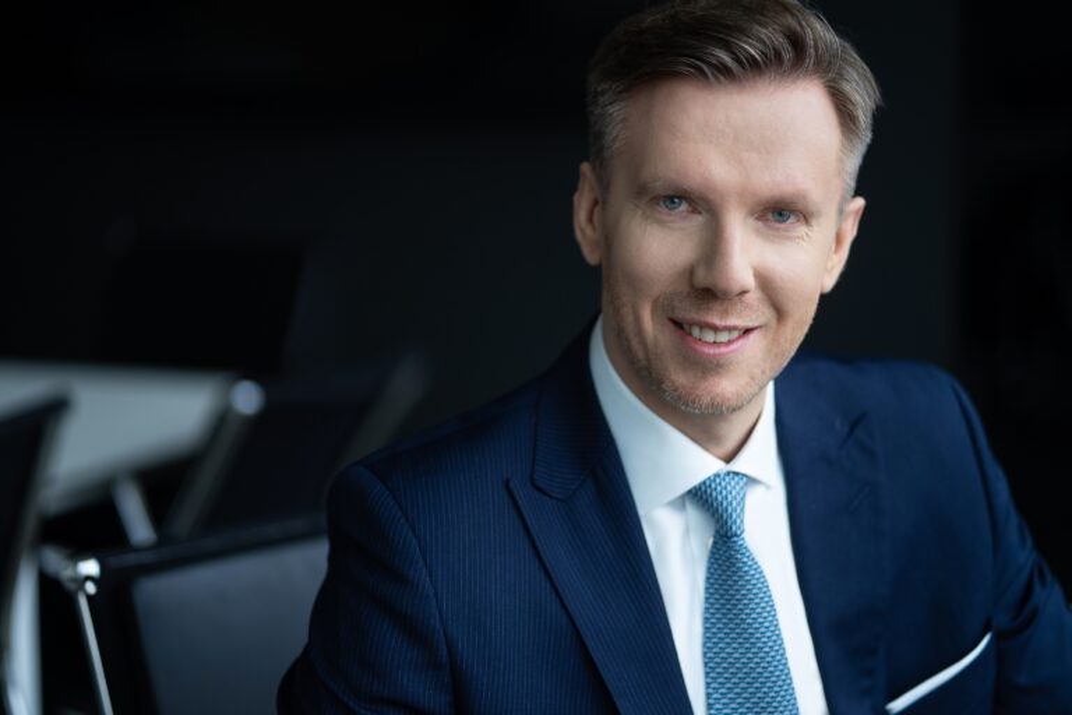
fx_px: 2531
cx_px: 536
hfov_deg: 23.9
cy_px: 358
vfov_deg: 16.1
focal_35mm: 85
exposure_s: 1/160
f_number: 1.8
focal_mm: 85
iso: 160
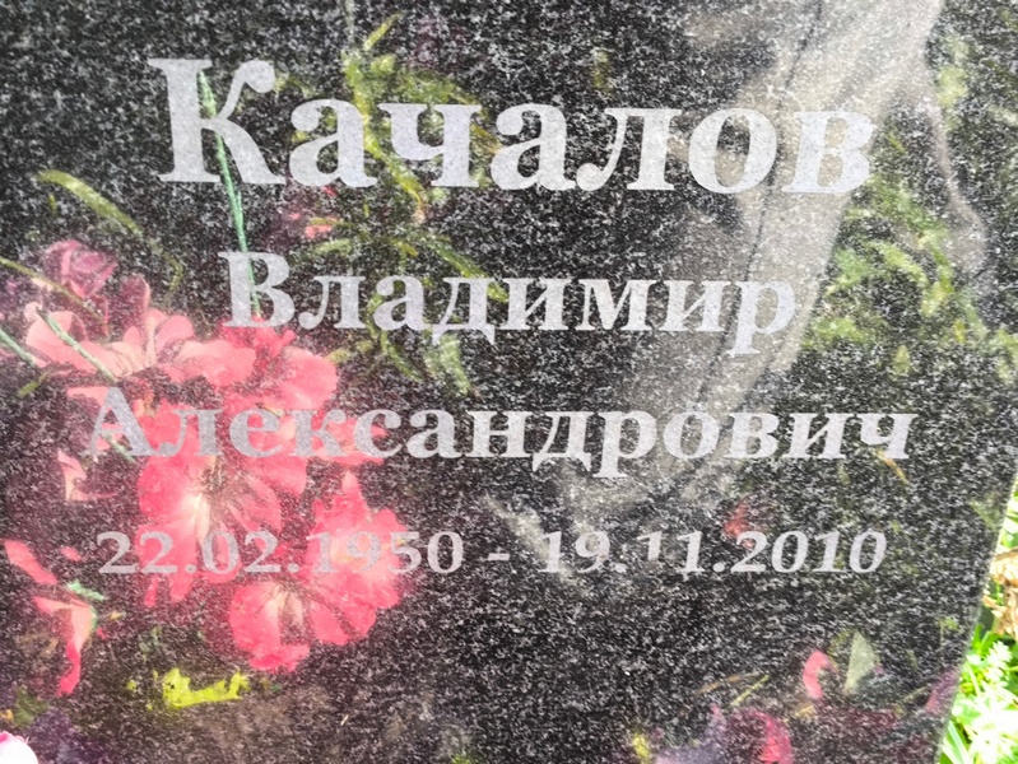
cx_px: 509
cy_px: 382
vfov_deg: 29.1
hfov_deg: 38.2
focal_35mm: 50
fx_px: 1471
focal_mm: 4.71
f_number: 1.7
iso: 64
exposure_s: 1/50
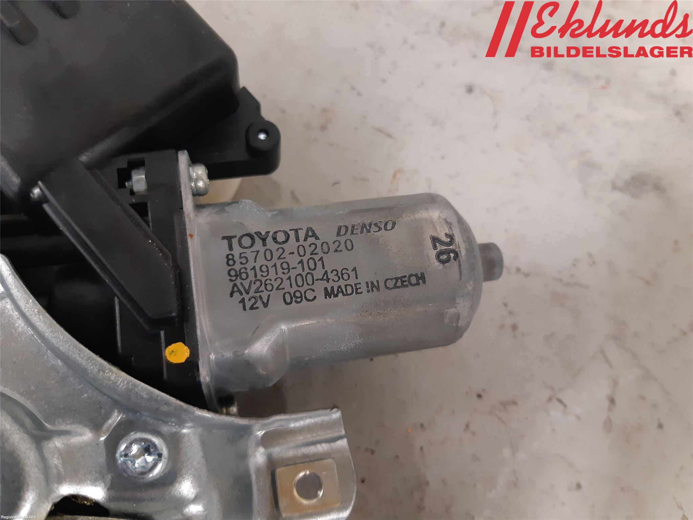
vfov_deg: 53.1
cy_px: 260
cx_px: 346
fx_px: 521
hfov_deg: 67.3
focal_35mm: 26
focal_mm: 3.93
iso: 200
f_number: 1.7
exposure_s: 1/33
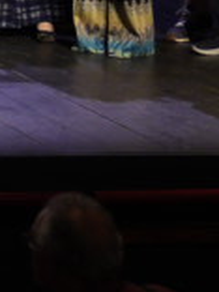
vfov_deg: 5.8
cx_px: -827
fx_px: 2851
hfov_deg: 4.0
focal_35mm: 338
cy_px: -221
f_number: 2.8
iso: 1000
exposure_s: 1/200
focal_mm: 34
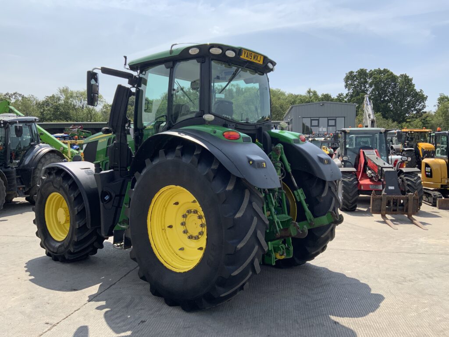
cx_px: 224
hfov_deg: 61.7
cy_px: 168
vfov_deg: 48.2
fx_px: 376
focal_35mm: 29
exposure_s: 1/1984
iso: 16
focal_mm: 3
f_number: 1.8
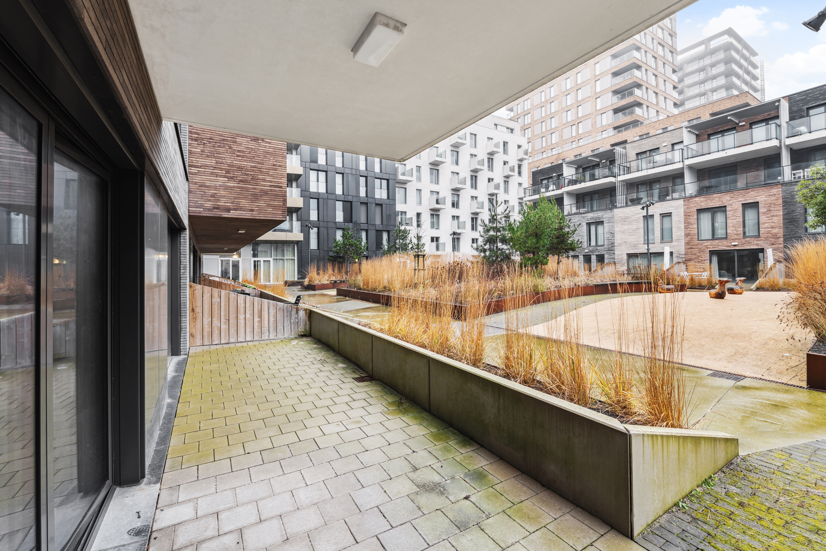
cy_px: 276
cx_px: 413
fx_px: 321
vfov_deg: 81.2
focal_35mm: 14
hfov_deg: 104.3
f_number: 8
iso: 100
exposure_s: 1/10
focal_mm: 14
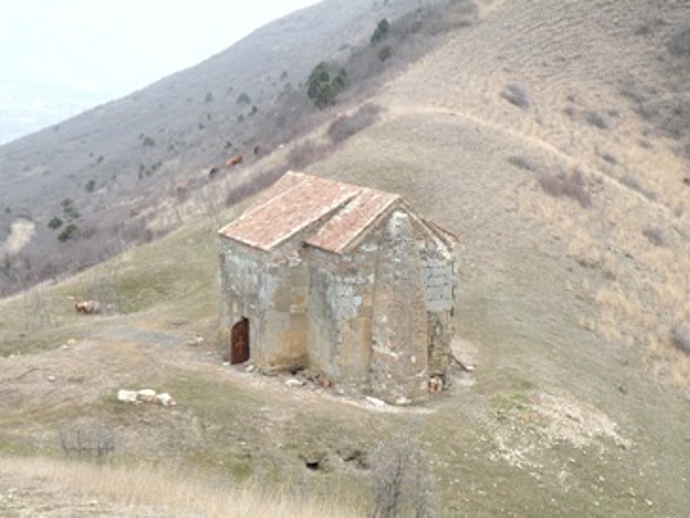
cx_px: 345
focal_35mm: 93
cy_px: 259
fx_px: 1854
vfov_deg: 15.9
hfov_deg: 21.1
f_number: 4
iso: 74
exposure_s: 1/66.1
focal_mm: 16.4
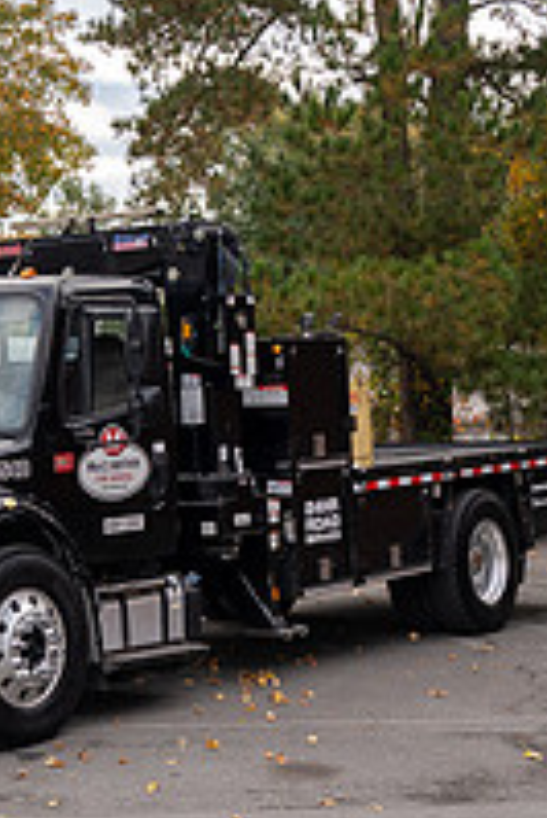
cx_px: 78
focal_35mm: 79
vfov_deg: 25.5
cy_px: 251
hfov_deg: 17.1
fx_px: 1797
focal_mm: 35
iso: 100
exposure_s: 1/80
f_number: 4.5
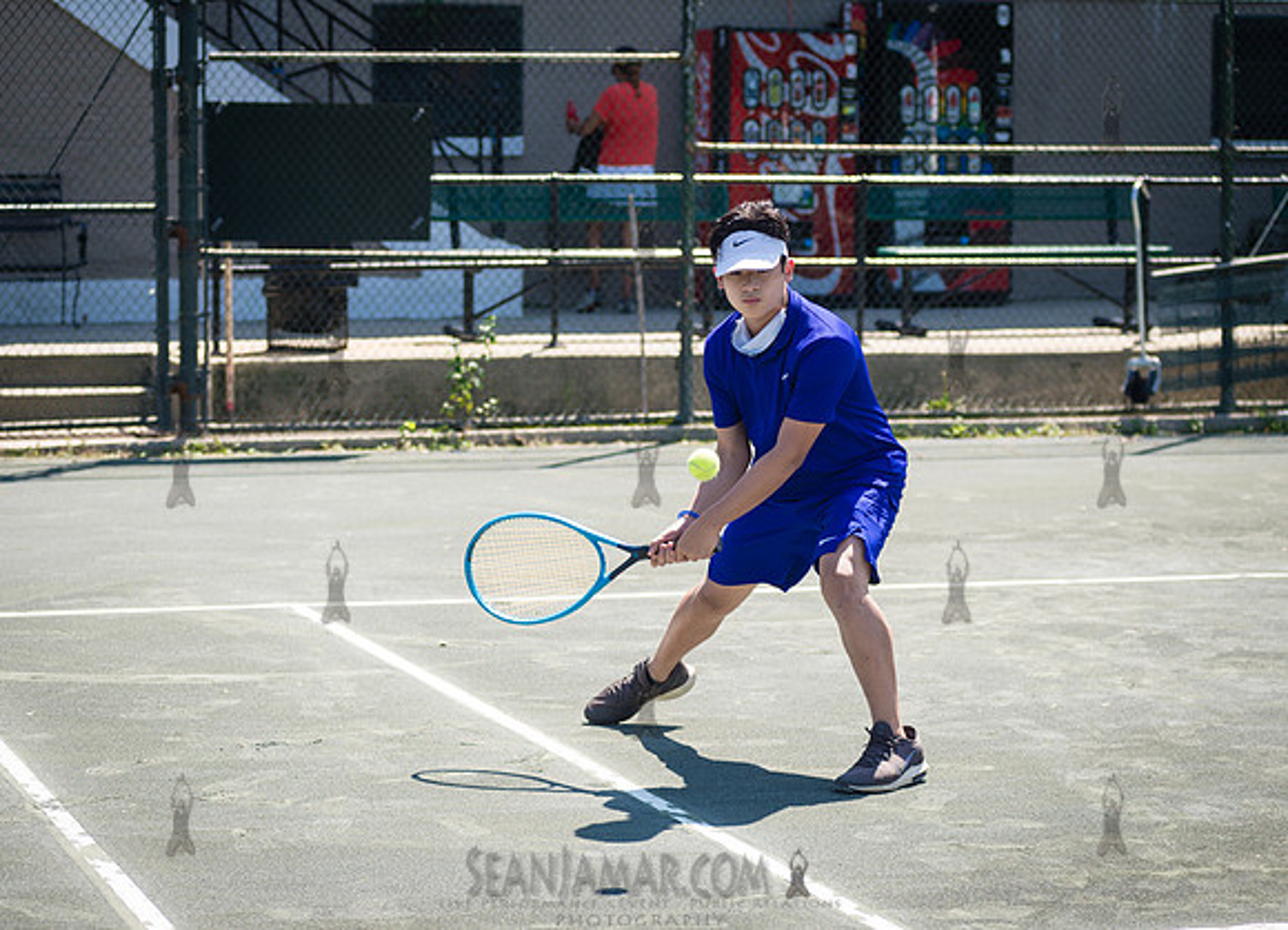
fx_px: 3520
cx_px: 561
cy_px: 445
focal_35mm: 96
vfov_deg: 15.1
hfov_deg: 20.7
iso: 125
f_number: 4.5
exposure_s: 1/640
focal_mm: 80
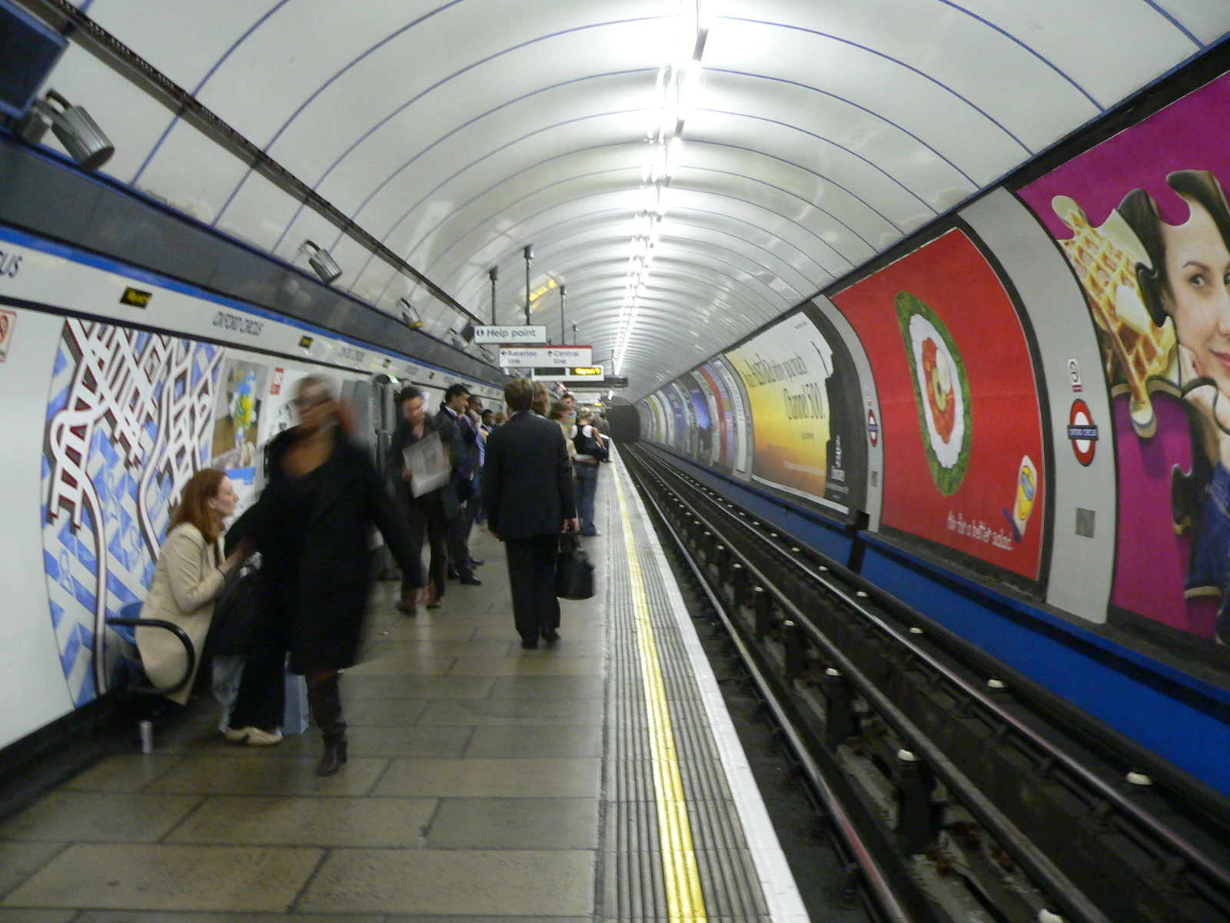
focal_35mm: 36
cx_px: 615
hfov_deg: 51.4
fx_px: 1279
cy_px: 462
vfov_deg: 39.7
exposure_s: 1/6
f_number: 2.8
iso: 200
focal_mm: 6
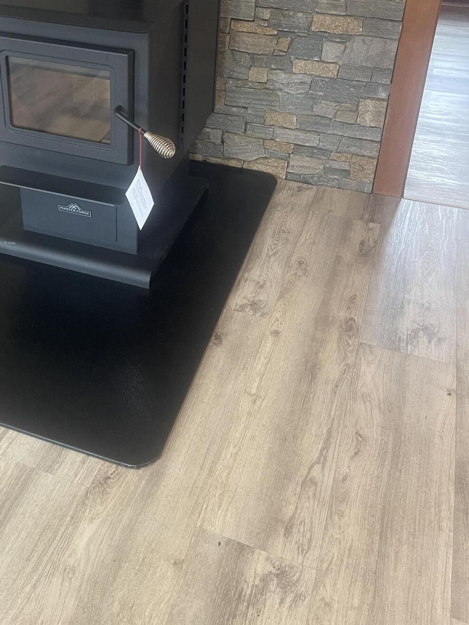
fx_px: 686
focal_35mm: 38
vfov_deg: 47.4
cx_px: 113
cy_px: 167
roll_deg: +0.5
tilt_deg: -28.5
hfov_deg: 36.8
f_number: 1.6
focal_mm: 5.1
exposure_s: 1/60
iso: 320
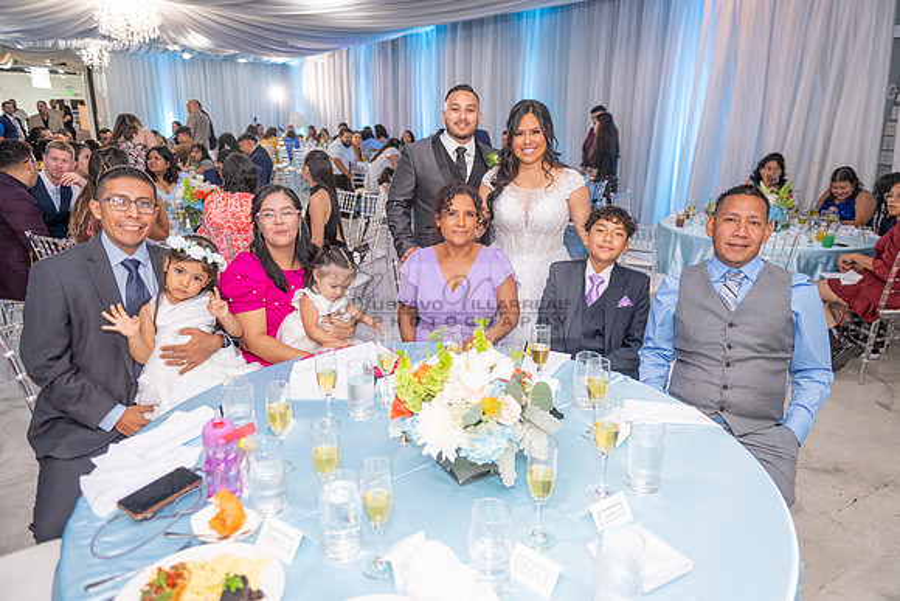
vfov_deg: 53.2
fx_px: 600
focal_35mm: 24
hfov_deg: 73.7
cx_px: 450
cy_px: 300
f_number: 3.2
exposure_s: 1/160
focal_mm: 24
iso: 1000
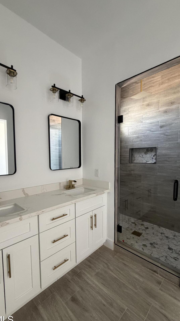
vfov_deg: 99.3
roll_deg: +1.3
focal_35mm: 16
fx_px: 136
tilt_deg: -4.4
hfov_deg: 67.0
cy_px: 167
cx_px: 83
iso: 400
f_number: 2.2
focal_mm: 2.22
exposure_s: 1/60
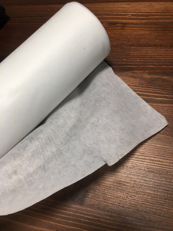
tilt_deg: -64.2
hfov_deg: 48.2
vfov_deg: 61.6
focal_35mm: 29
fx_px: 193
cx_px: 86
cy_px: 116
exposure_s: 1/33
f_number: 2.2
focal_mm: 4.15
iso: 32
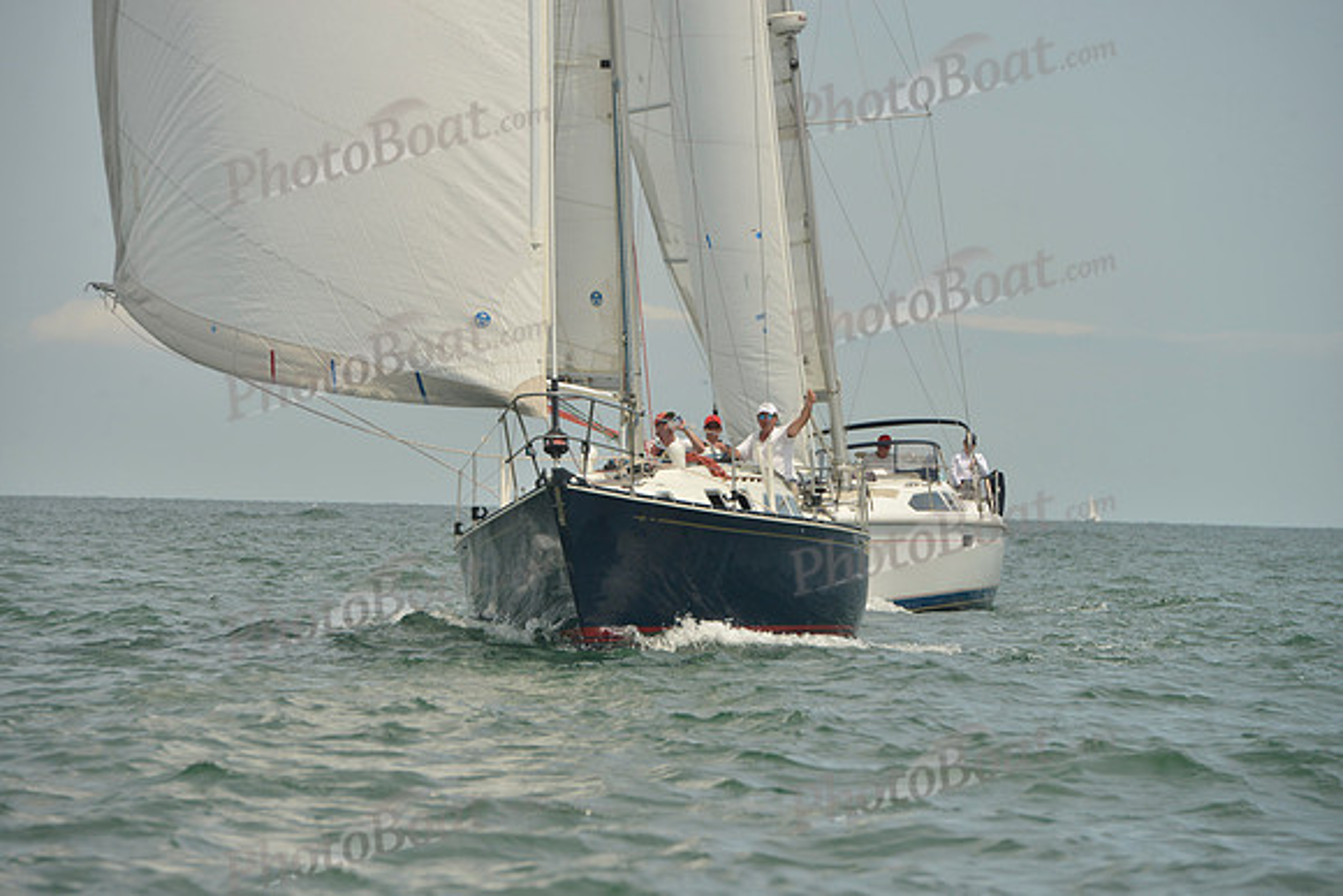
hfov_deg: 10.3
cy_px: 448
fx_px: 7463
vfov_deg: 6.9
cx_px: 672
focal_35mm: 200
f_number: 8
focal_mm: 200
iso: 400
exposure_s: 1/800
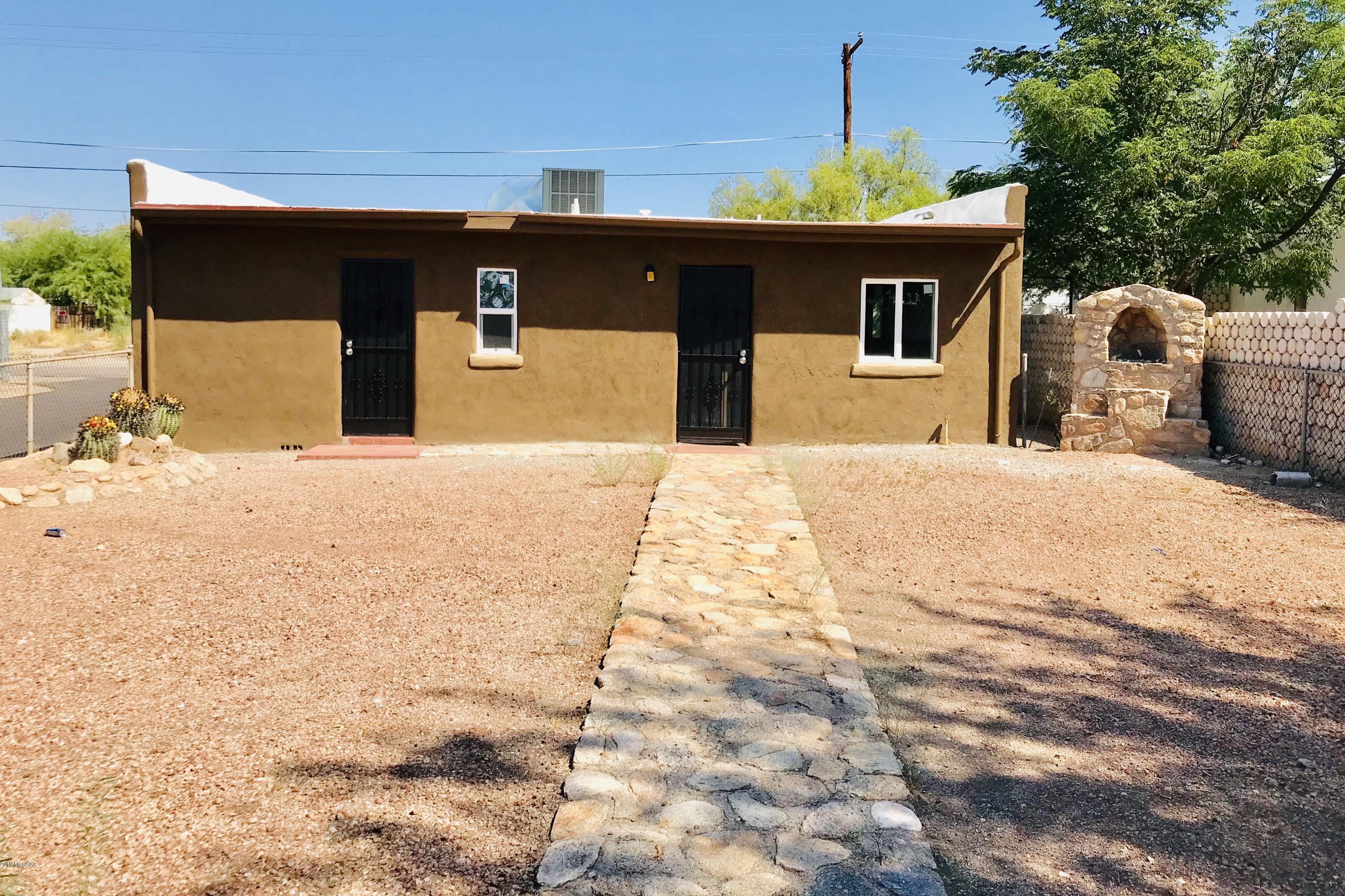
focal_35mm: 30
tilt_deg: -1.5
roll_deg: -0.8
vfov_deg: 43.5
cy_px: 378
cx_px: 686
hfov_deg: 61.9
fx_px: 1121
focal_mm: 3.99
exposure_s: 1/2457
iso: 20
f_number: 1.8
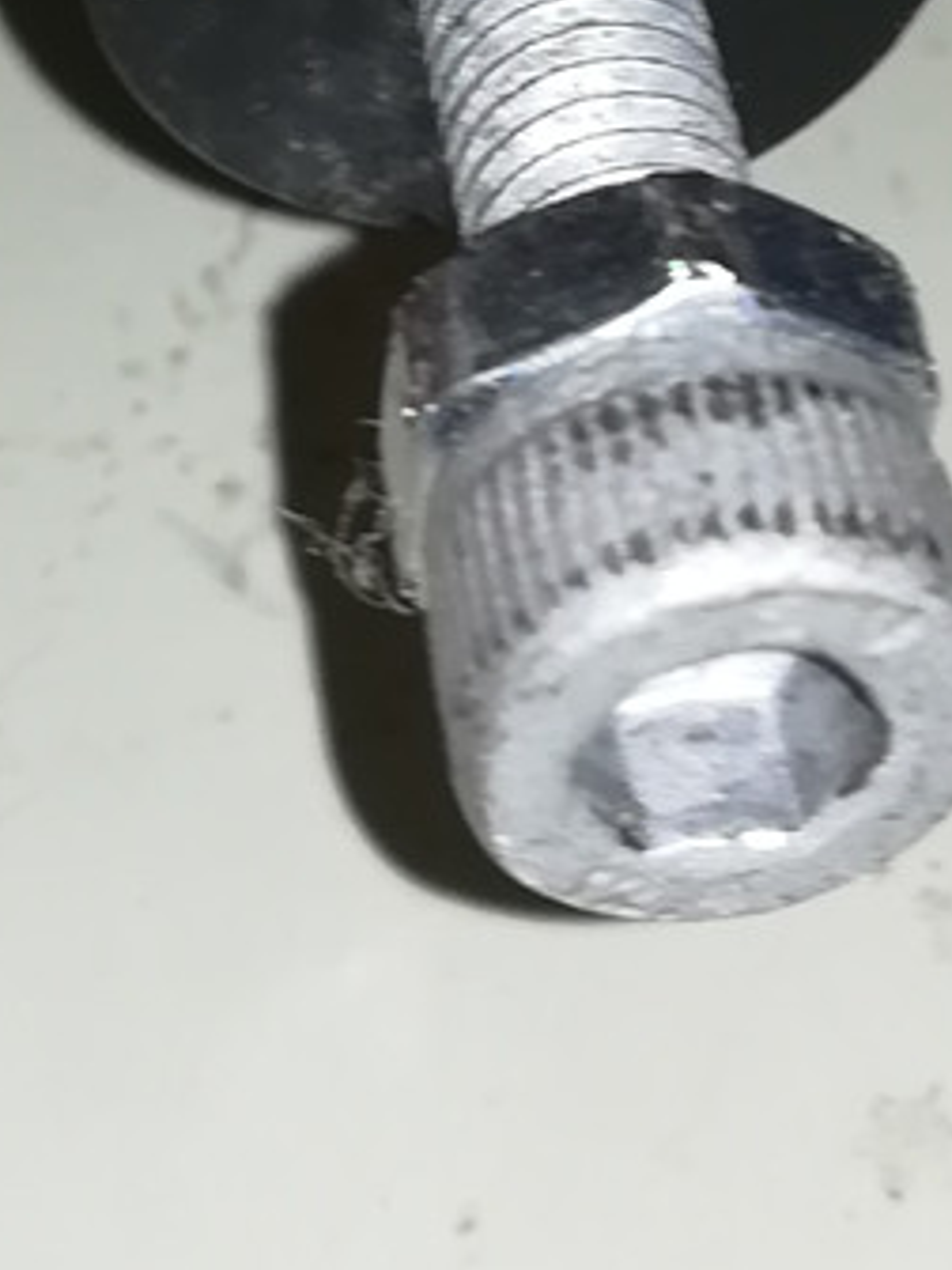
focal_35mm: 103
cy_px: -168
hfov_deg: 14.3
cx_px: 684
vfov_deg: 18.3
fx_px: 3777
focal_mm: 3.83
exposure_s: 1/30
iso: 80
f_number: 2.2
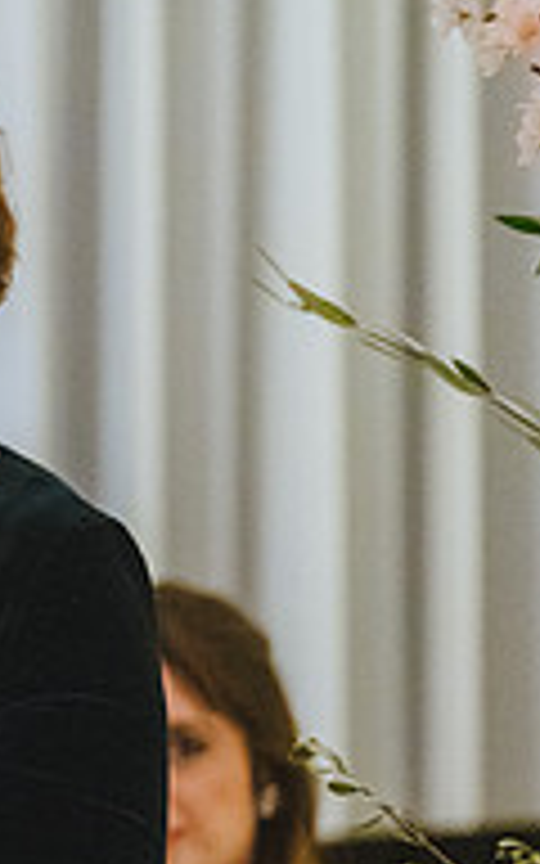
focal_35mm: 616
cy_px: 610
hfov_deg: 2.1
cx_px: -603
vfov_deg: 3.4
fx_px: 14505
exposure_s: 1/160
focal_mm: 200
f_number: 2.8
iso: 4500
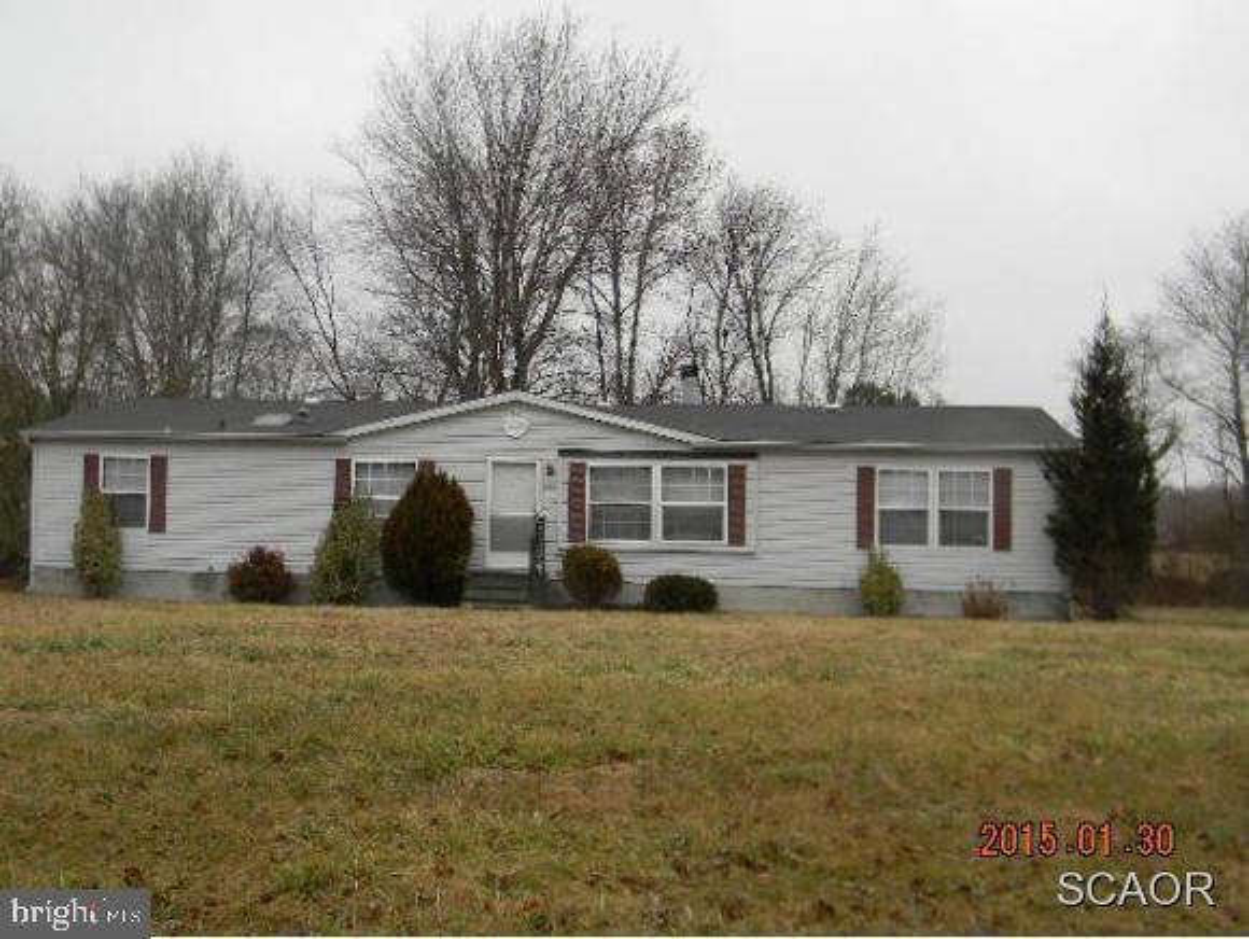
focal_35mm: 41
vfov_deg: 35.2
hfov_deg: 45.7
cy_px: 470
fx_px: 1481
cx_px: 624
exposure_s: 1/145
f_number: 3.8
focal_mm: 7.3
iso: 80
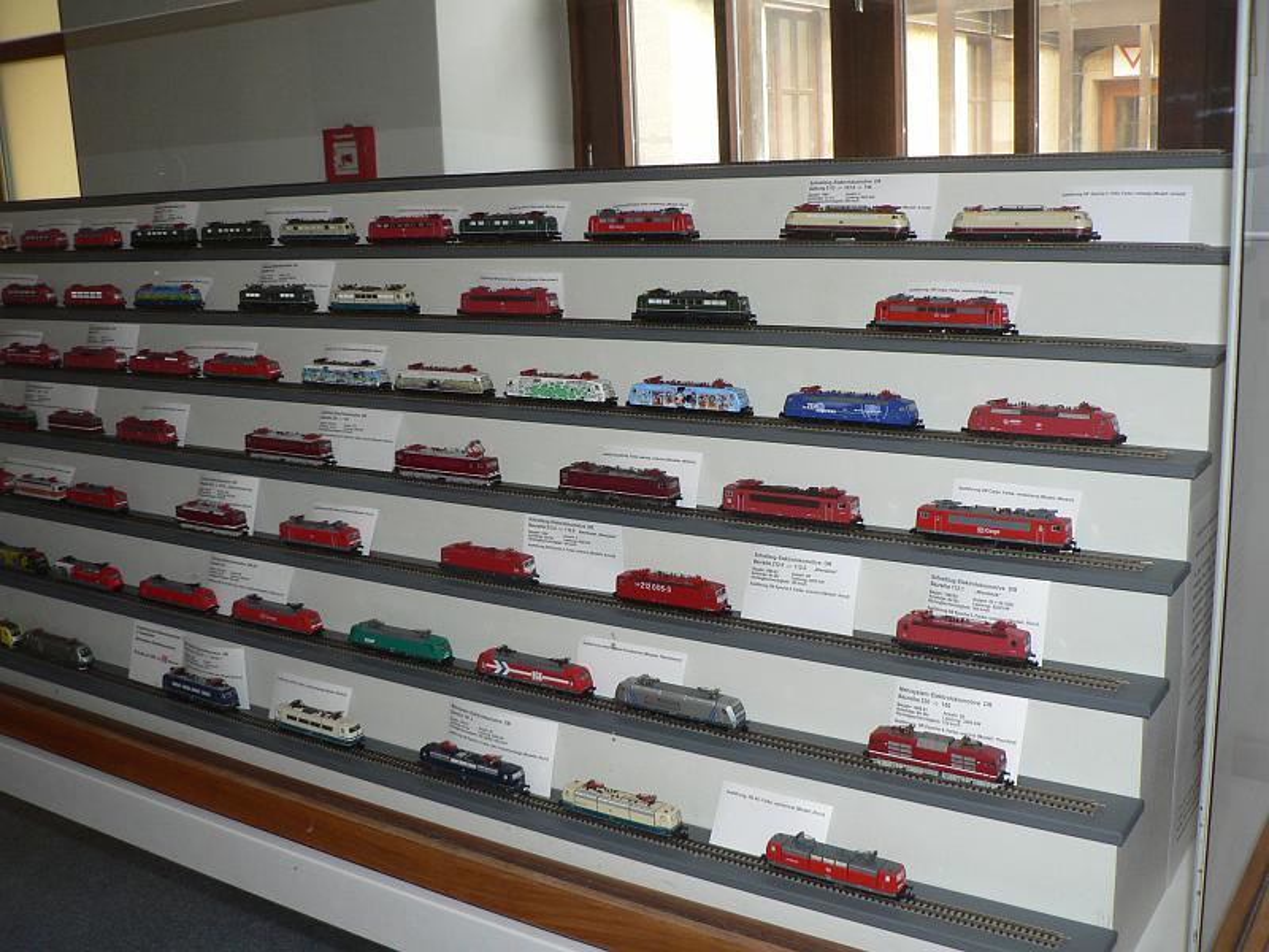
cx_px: 634
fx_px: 1320
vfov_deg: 39.7
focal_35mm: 36
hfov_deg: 51.4
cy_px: 476
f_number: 2.8
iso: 100
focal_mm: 6
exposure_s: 1/60
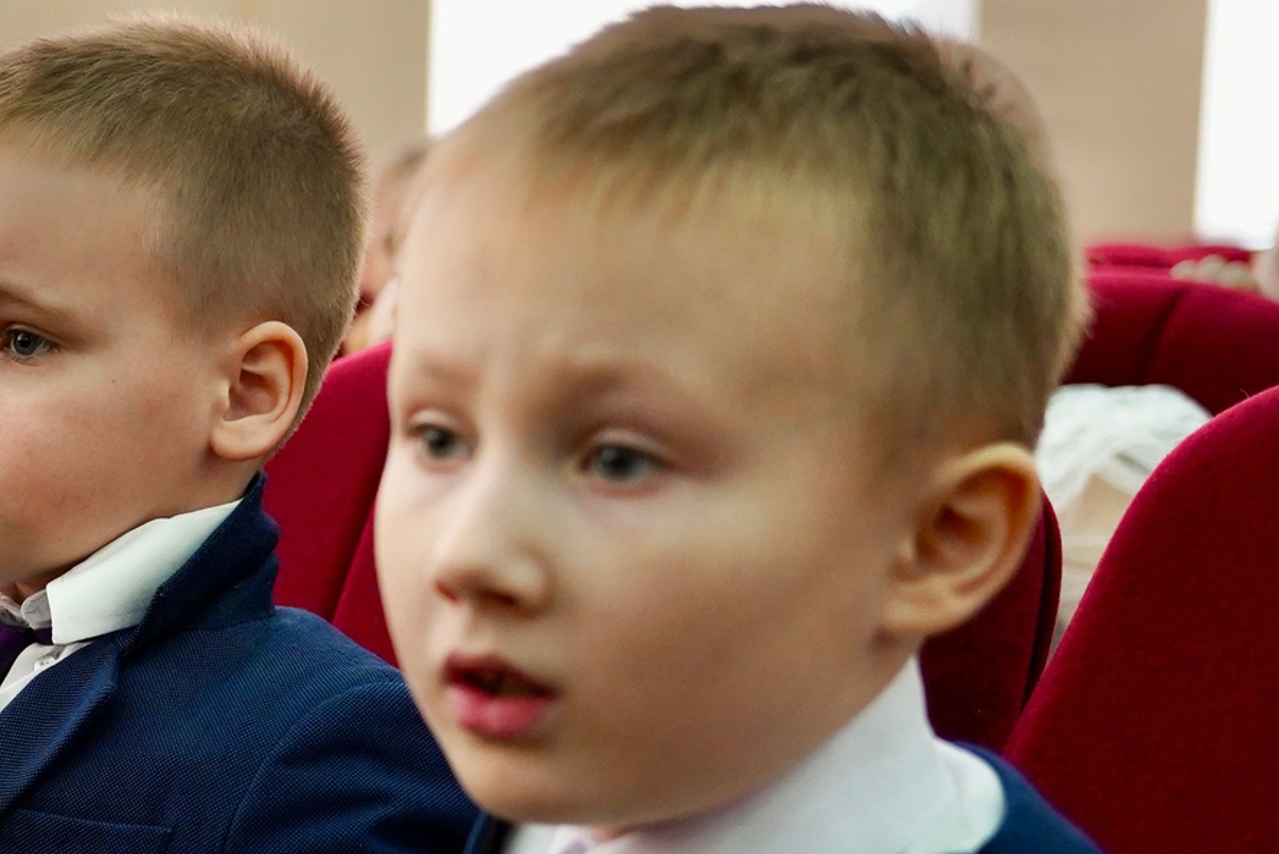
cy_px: 729
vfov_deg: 13.1
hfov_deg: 18.1
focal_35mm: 104
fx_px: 3682
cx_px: -477
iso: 1600
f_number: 3.2
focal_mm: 35.9
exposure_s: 1/160
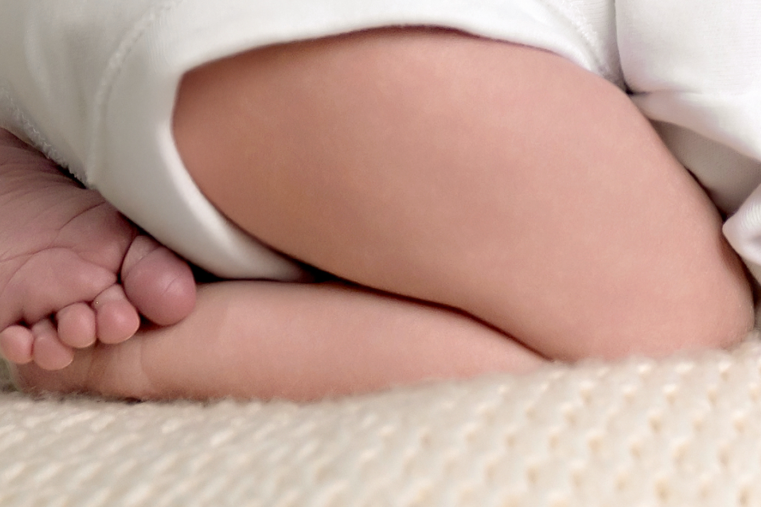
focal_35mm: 221
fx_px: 4669
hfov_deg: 8.9
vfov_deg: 6.1
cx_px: 1451
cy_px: -365
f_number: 2.8
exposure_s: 1/250
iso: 320
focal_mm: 51
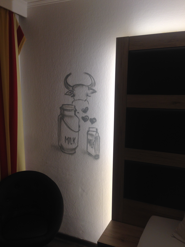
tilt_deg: -5.8
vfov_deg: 55.4
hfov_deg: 42.9
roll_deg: +0.4
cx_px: 92
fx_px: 235
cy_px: 124
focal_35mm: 33
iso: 50
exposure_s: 1/60
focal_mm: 4.12
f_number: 2.4
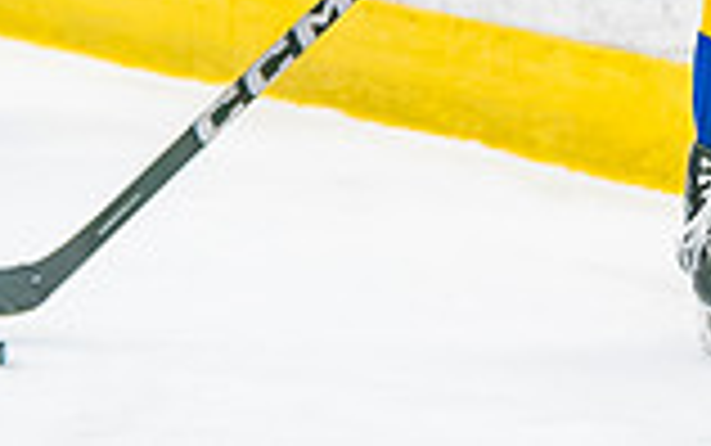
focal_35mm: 755
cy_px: -372
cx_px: 772
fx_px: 14640
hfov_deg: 2.8
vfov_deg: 1.7
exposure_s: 1/640
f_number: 2.8
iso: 2500
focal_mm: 100
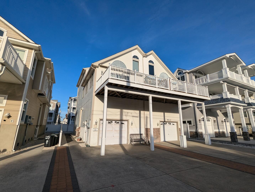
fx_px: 118
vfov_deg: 78.3
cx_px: 128
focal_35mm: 16
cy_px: 96
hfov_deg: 94.4
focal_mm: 2.35
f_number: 2.2
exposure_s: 1/2513
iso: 53
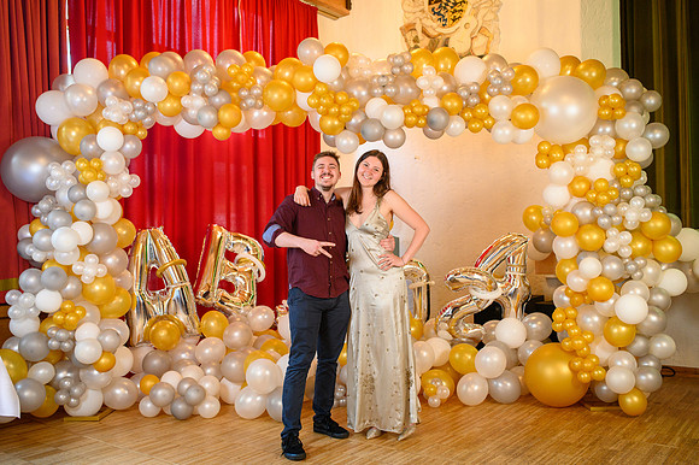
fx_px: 679
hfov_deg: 54.5
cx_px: 350
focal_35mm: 35
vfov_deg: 37.8
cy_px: 232
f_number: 3.5
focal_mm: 35
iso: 1250
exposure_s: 1/100
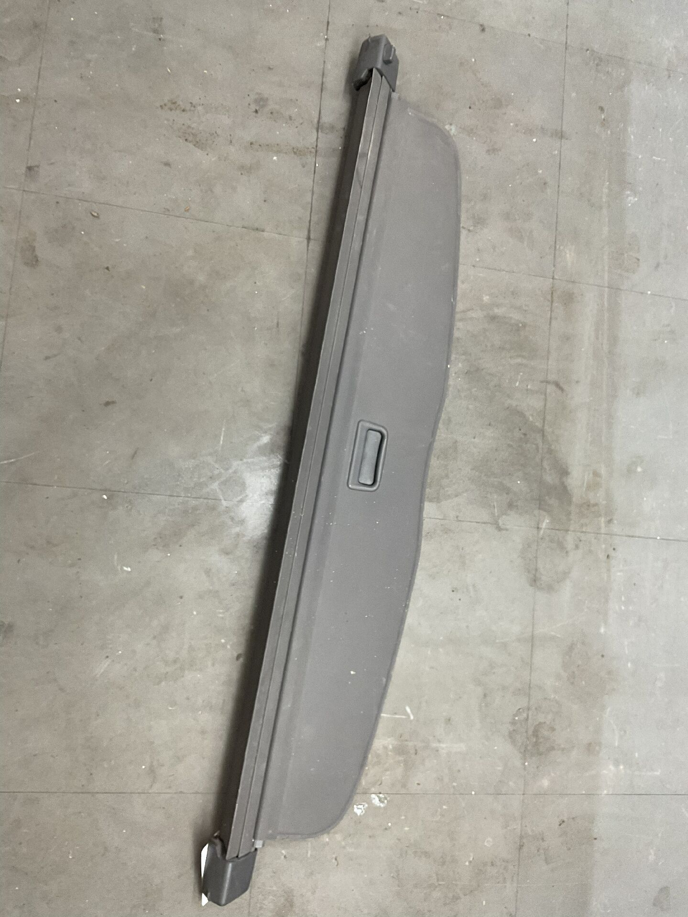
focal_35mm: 29
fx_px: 769
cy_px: 458
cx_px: 344
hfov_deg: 48.2
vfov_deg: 61.7
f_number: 1.8
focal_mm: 3
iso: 80
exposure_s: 1/50
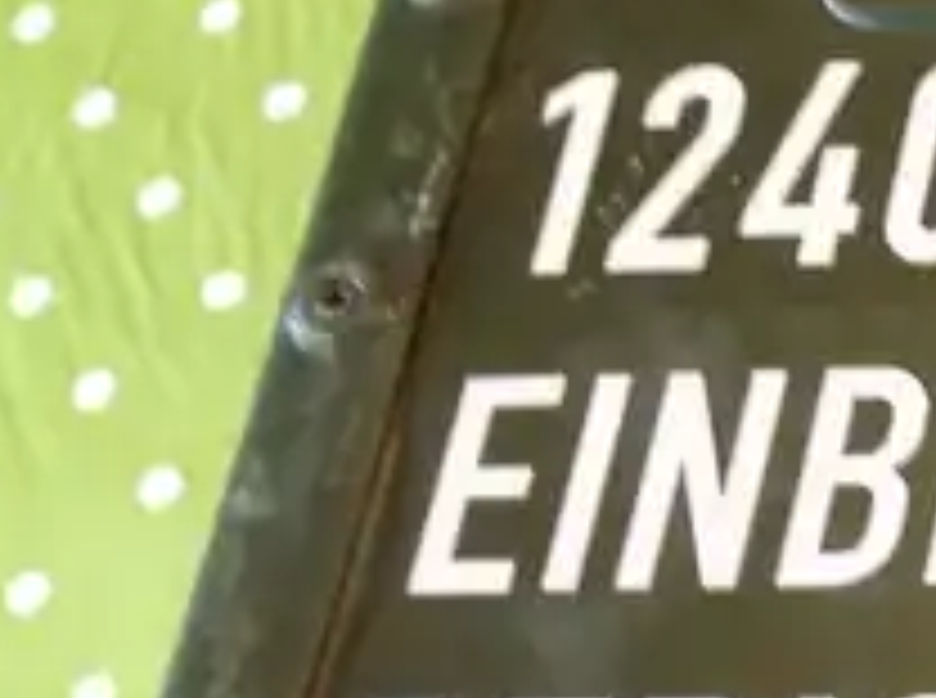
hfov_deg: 10.4
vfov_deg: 8.6
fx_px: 4532
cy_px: 950
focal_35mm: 168
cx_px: 2169
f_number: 2.4
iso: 64
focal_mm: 4.28
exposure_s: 1/24
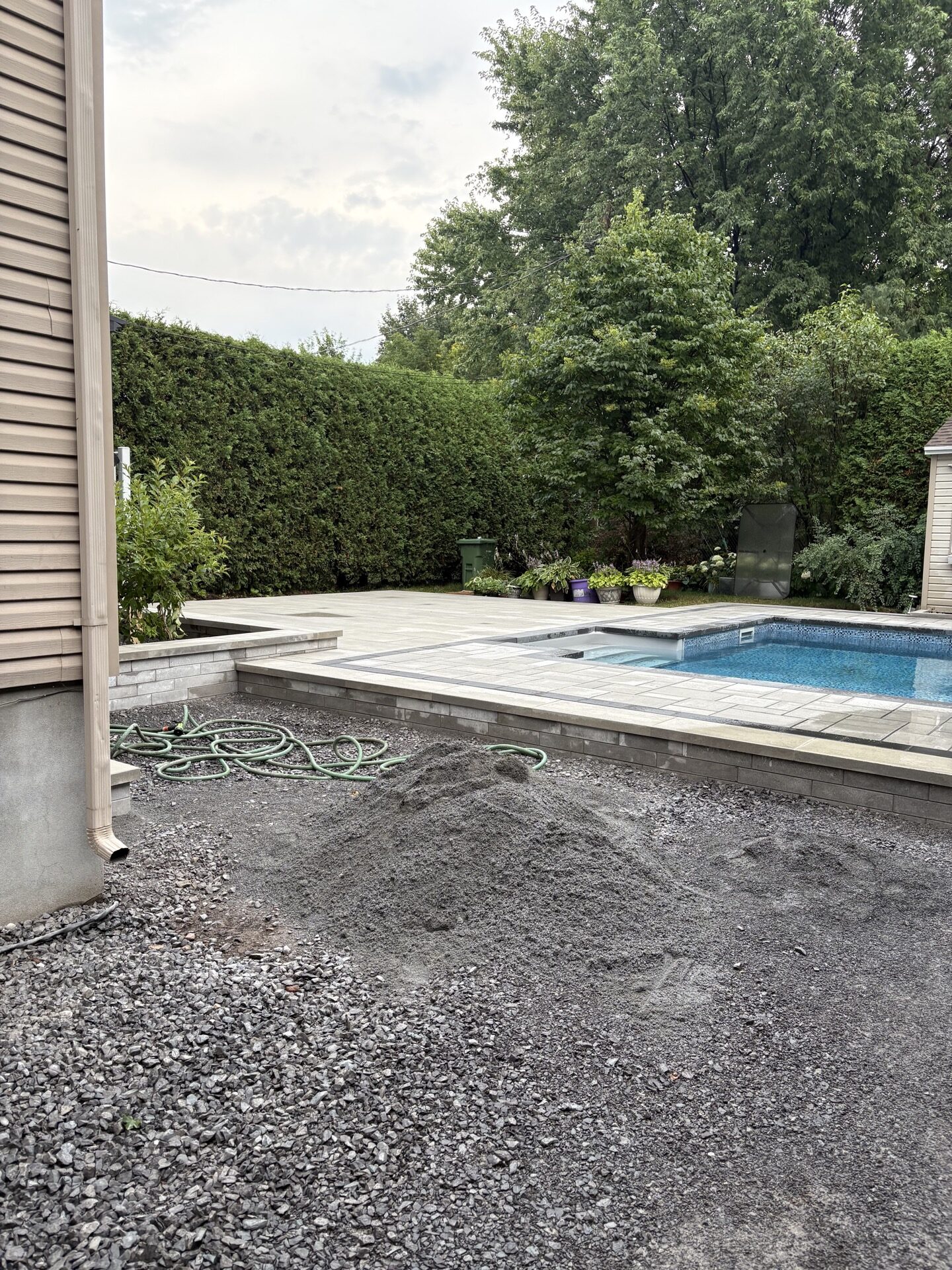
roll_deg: -1.0
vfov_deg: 67.3
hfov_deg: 53.1
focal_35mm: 26
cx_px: 476
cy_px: 635
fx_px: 953
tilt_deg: -6.0
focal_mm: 5.96
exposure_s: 1/243
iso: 80
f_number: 1.6
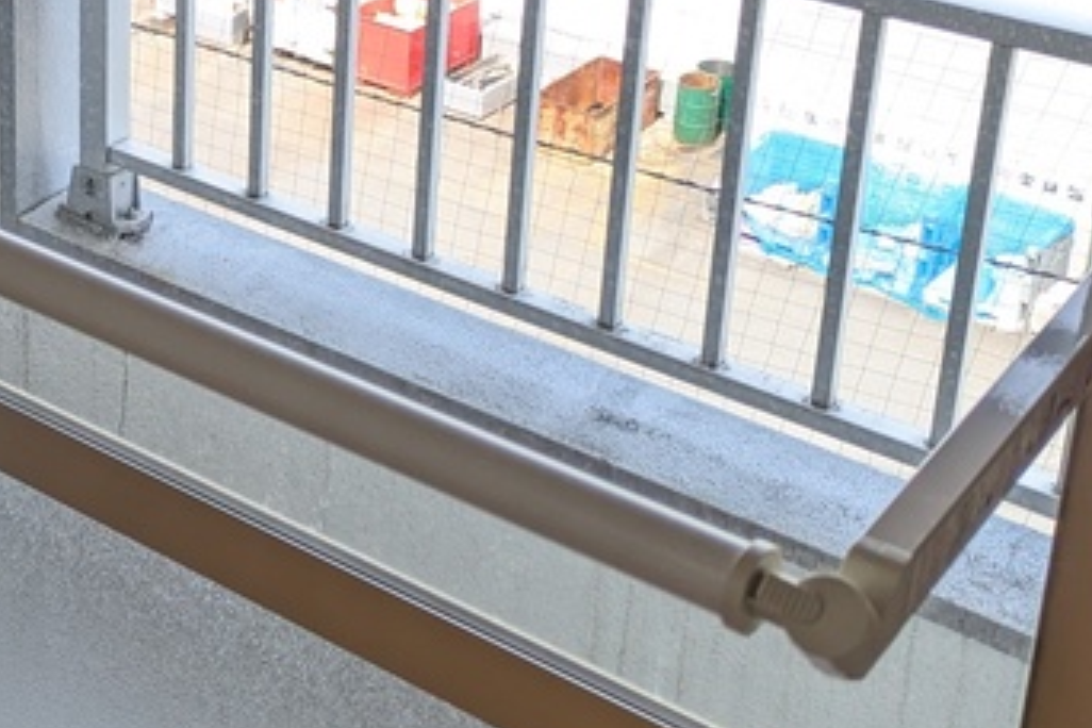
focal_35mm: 73
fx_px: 2214
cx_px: 22
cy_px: 32
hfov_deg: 26.4
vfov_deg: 18.3
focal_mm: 5.43
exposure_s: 1/217
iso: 45
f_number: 1.89
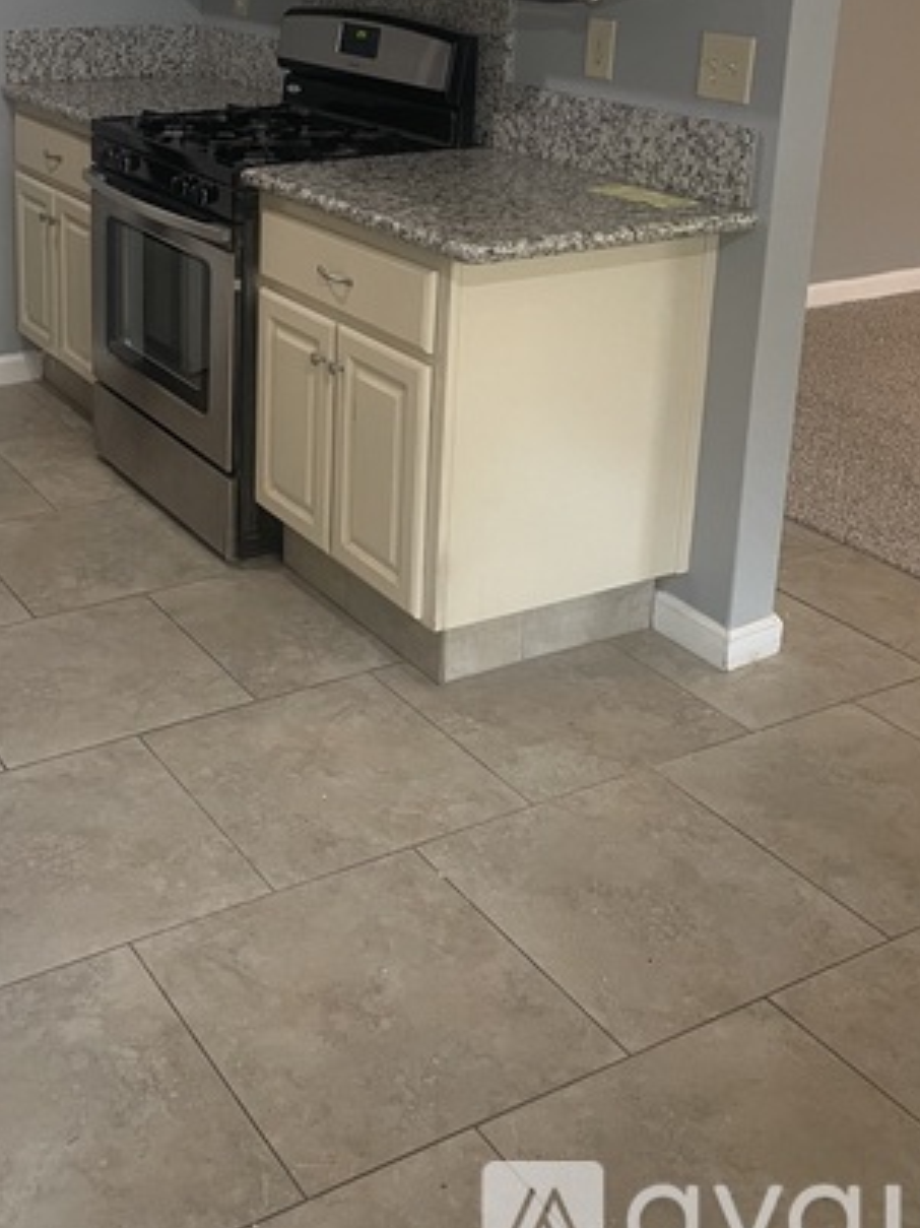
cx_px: 213
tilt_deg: -15.5
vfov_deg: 42.1
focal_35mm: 43
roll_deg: +0.0
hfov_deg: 32.8
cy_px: 267
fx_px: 1525
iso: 200
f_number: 1.6
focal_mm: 4.2
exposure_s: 1/60
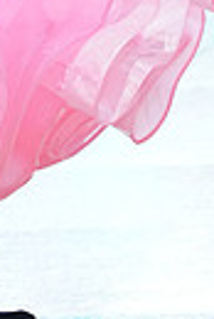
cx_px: -230
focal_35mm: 343
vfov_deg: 5.9
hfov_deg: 4.0
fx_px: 3050
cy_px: -209
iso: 2500
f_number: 4
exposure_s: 1/320
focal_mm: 77
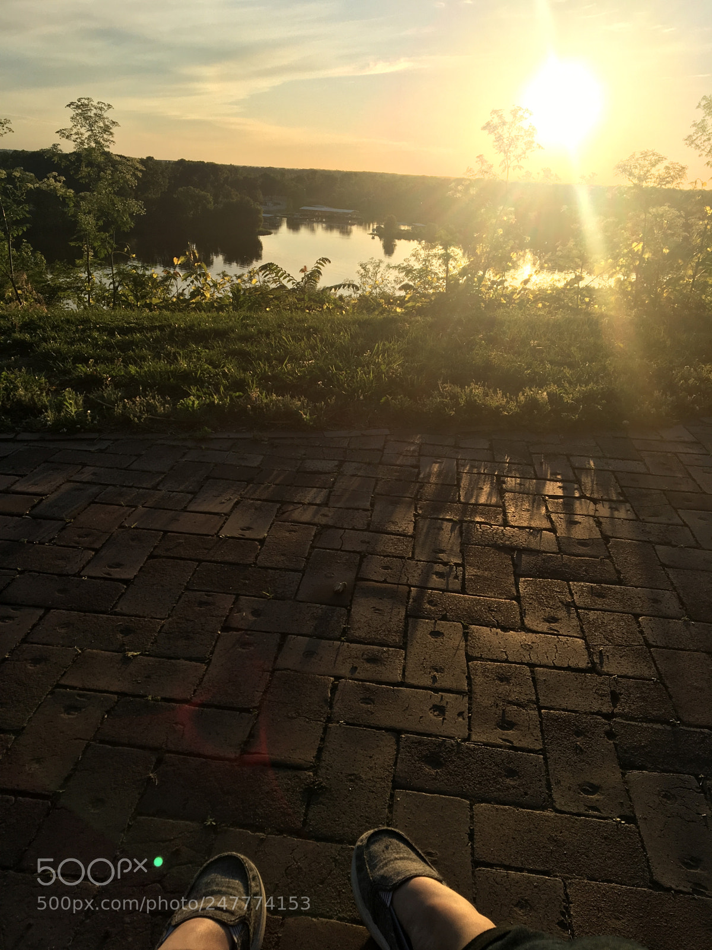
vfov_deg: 61.7
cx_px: 356
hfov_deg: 48.2
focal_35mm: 29
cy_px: 475
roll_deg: -3.7
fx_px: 795
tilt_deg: -21.5
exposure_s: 1/1202
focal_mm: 4.15
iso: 25
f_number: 2.2
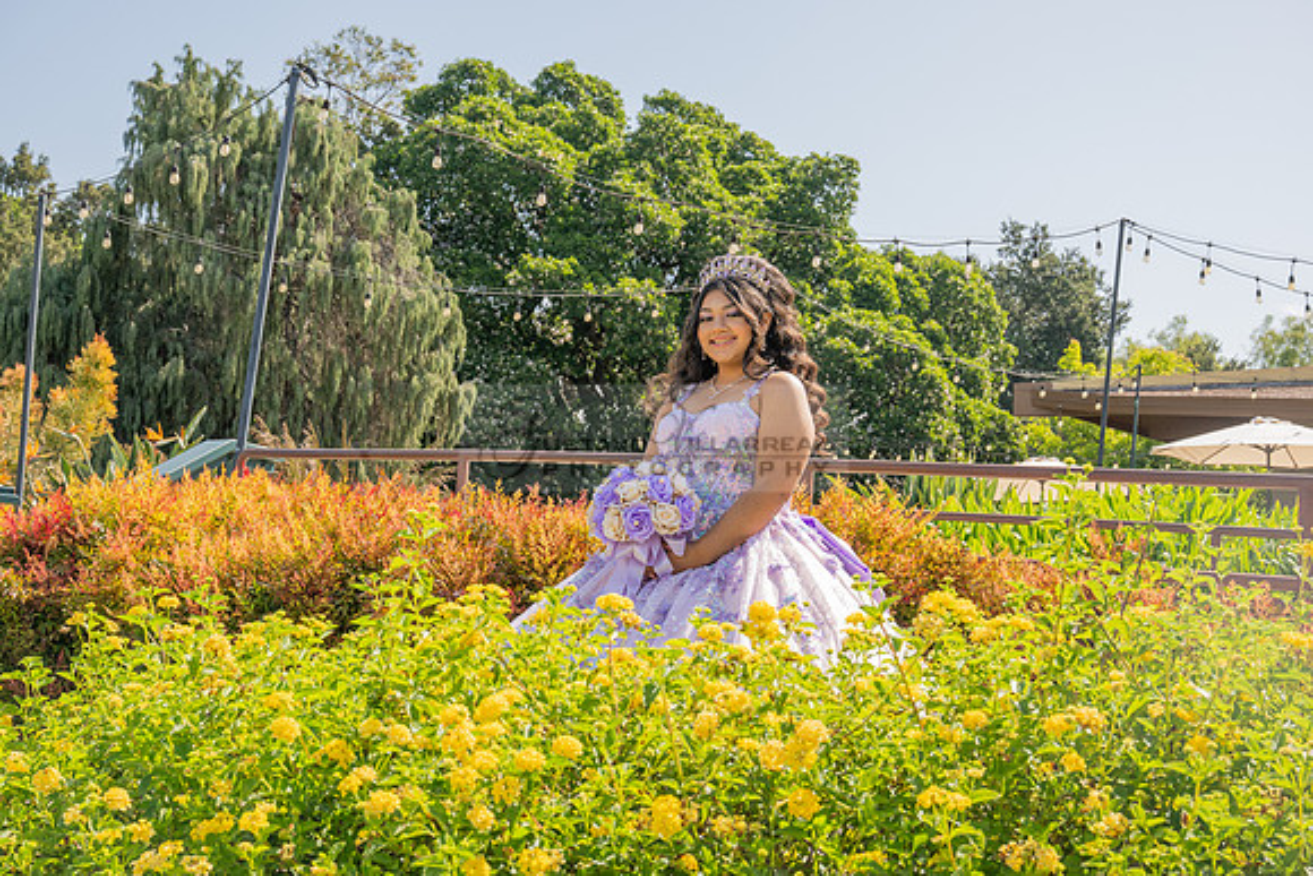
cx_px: 656
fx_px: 1897
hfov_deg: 38.2
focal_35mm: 52
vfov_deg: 26.0
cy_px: 438
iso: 200
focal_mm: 52
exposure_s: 1/200
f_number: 9
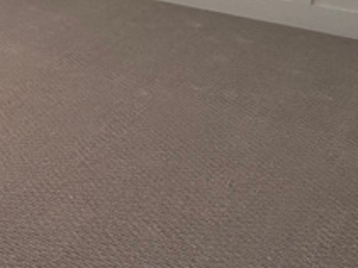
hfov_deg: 20.3
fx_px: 703
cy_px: -63
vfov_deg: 20.1
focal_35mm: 68
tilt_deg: -11.6
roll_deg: +0.6
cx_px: -287
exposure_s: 1/120
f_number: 2.2
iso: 100
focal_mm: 2.22
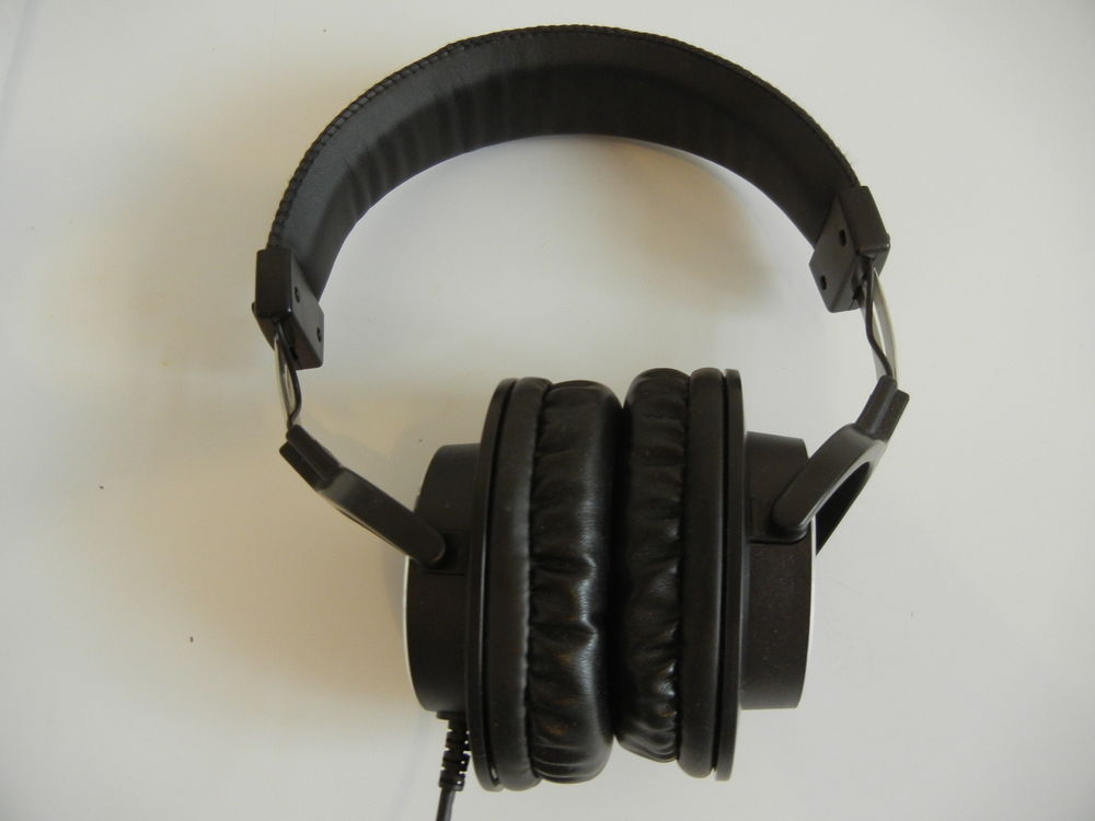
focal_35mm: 30
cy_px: 410
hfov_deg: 60.0
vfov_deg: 46.8
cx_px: 548
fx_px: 949
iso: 400
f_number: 3.5
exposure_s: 1/19.2
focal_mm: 5.4
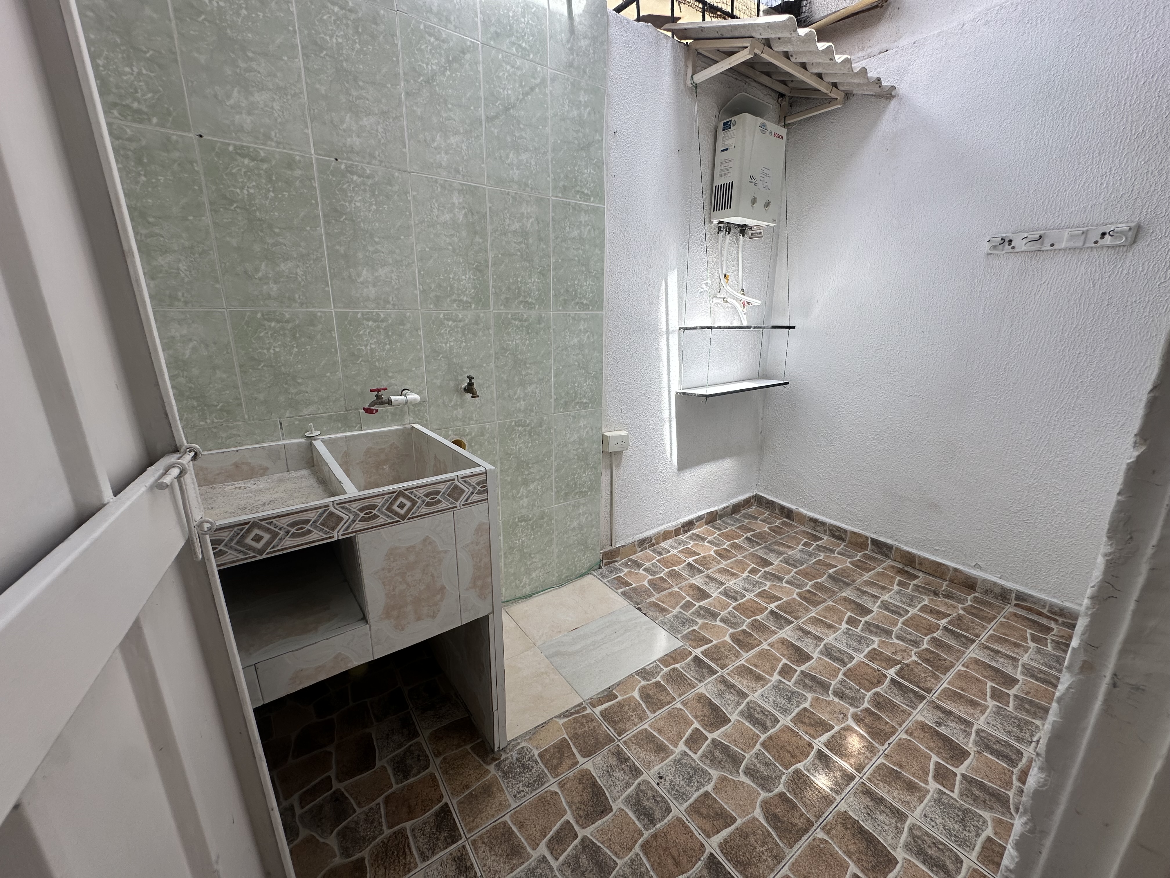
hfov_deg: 102.1
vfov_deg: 85.7
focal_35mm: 14
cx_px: 585
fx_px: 473
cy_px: 439
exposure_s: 1/266
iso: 40
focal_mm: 2.22
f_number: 2.2
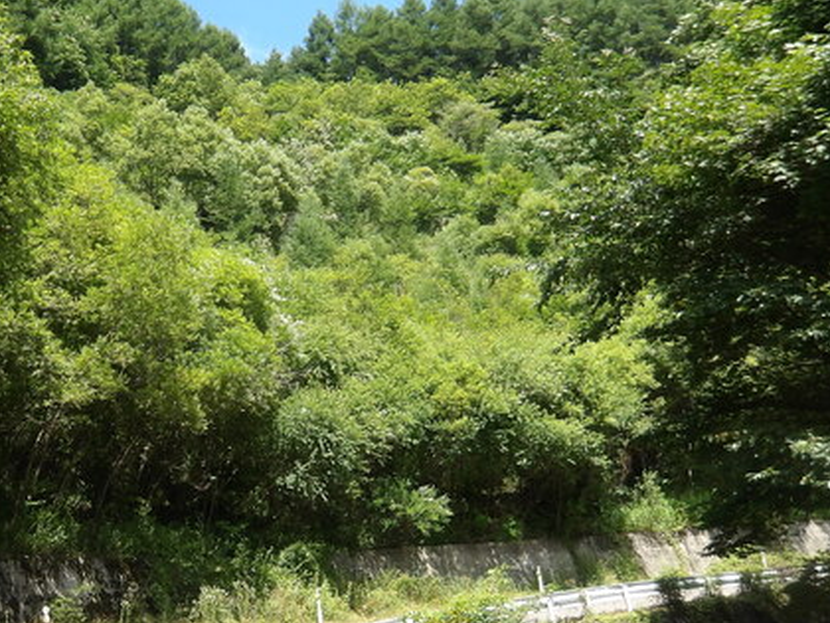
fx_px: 1079
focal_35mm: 45
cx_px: 182
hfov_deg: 40.6
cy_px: 308
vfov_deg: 32.2
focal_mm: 4.9
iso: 100
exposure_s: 1/601
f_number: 3
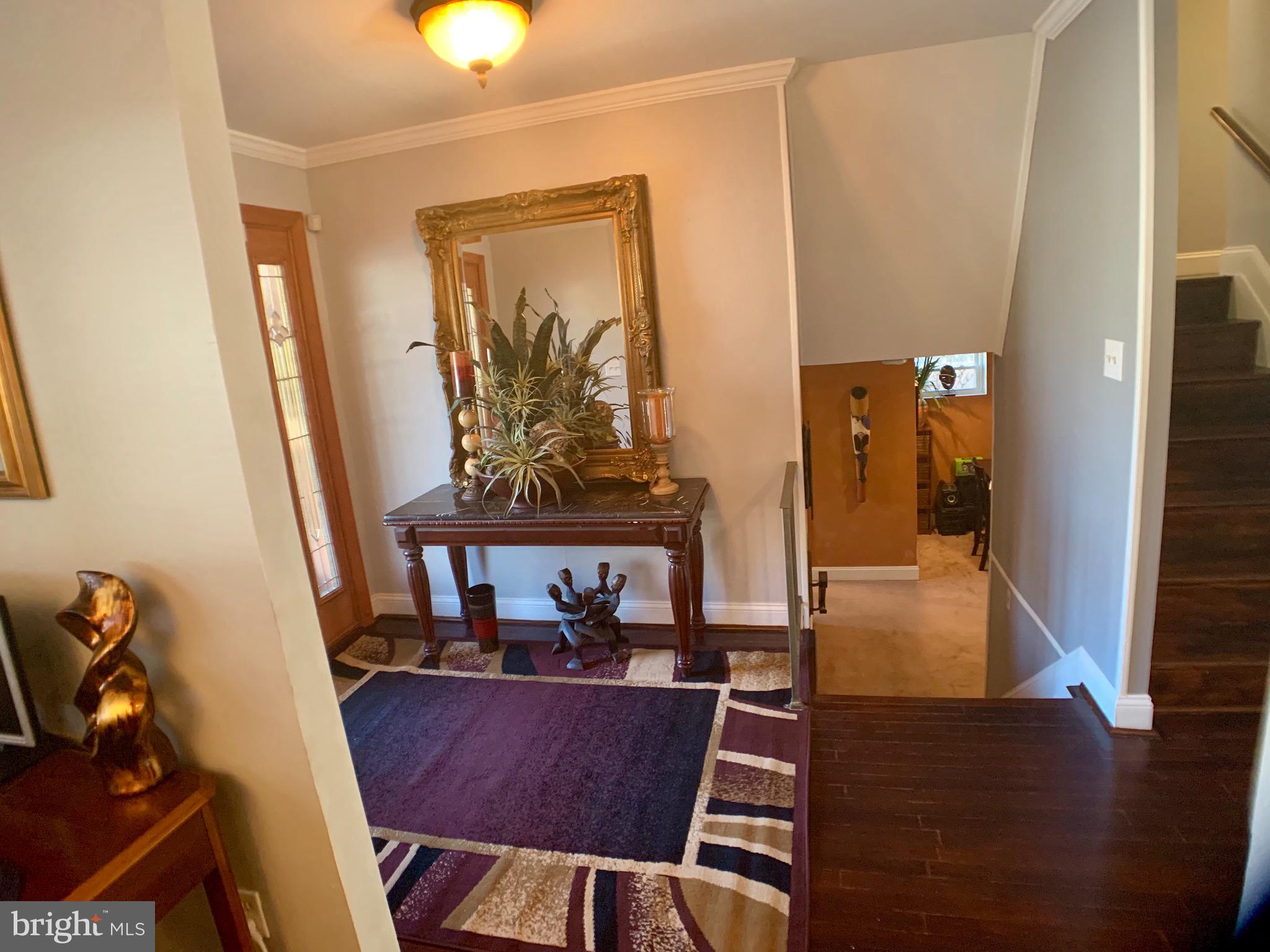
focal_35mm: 26
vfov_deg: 53.1
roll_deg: +6.0
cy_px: 476
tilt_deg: -10.6
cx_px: 635
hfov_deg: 67.3
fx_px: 954
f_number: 1.8
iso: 320
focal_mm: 4.25
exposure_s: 1/60
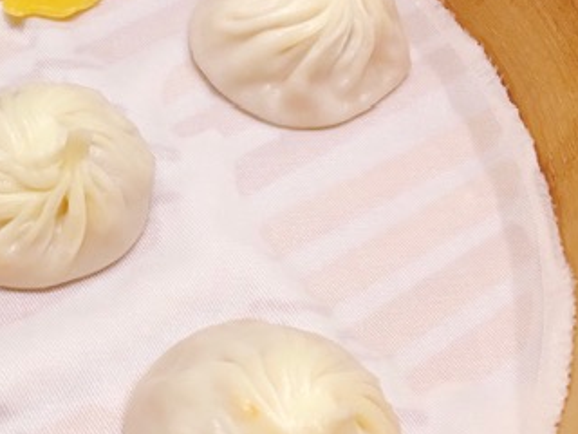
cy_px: 239
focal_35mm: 58
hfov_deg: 31.2
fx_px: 968
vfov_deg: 25.2
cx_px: 22
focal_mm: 4.15
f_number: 2.2
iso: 125
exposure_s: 1/30
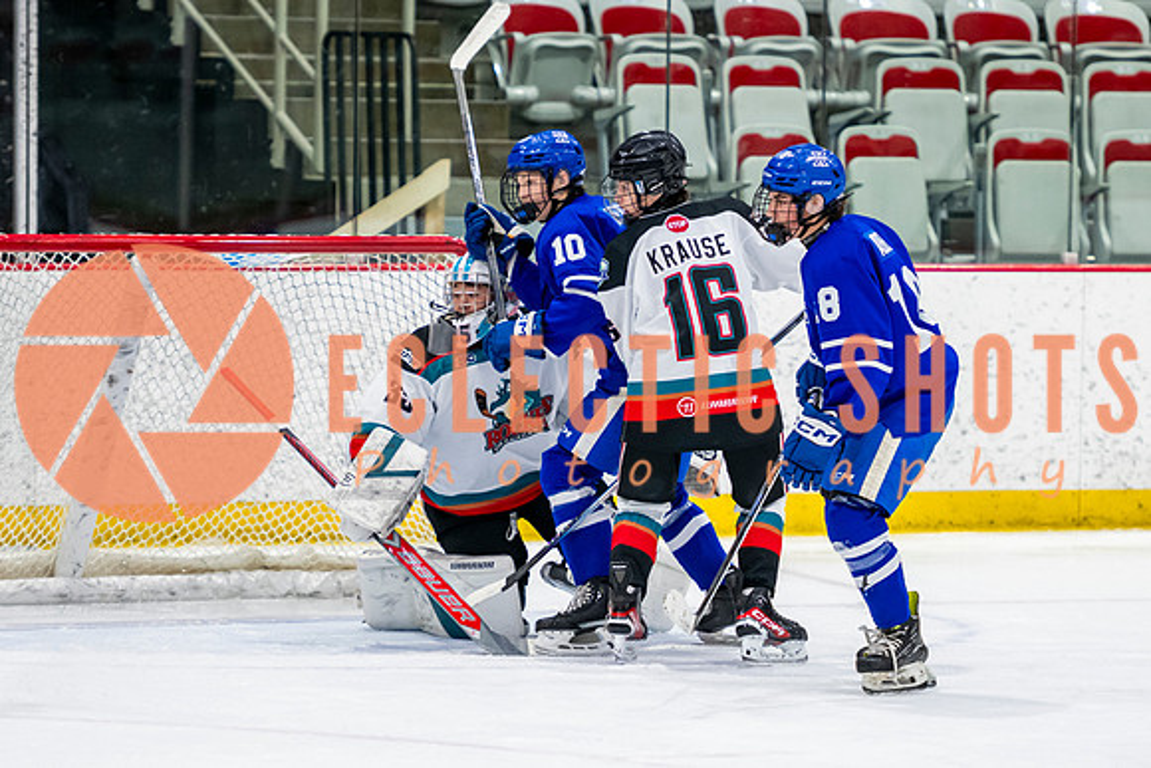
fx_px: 8996
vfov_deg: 4.9
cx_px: 605
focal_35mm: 281
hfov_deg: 7.3
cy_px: 342
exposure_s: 1/800
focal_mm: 155
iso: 1600
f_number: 3.2
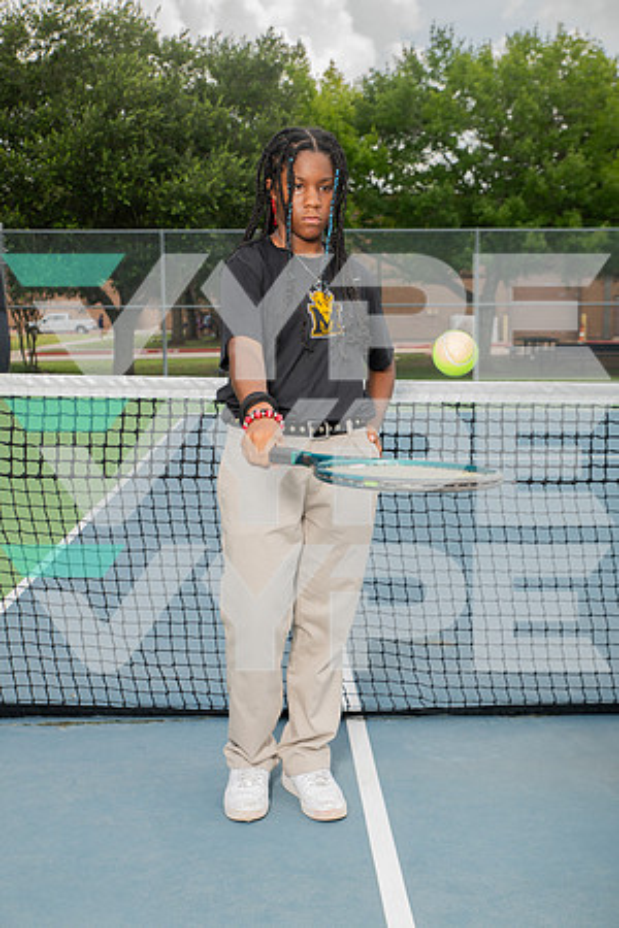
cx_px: 310
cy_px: 464
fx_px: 1135
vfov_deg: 44.5
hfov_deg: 30.5
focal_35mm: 44
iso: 100
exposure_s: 1/250
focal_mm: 44
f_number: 6.3
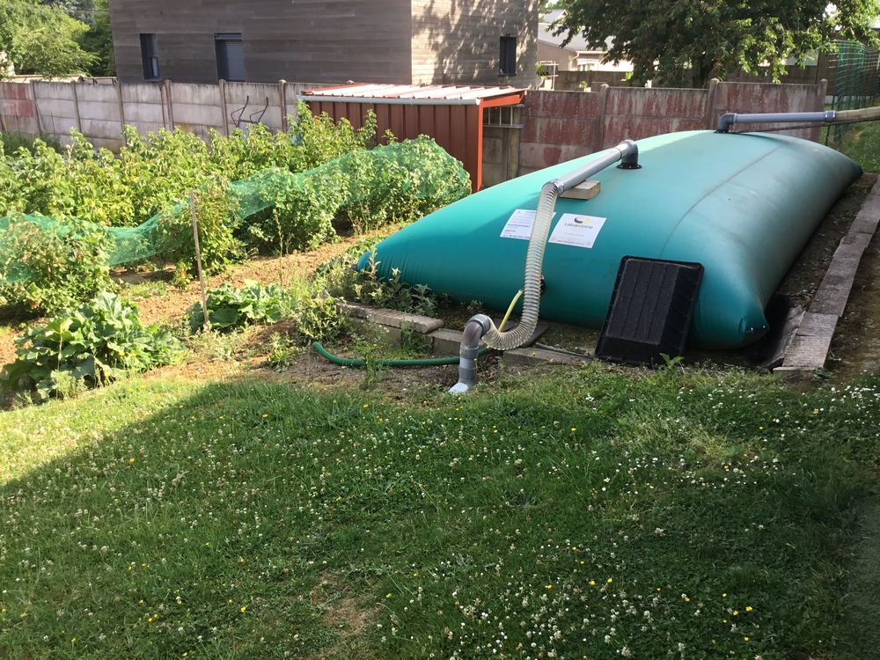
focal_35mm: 31
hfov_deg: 58.4
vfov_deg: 45.4
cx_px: 440
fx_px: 788
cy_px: 330
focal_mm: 3.3
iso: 25
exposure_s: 1/275
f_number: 2.4
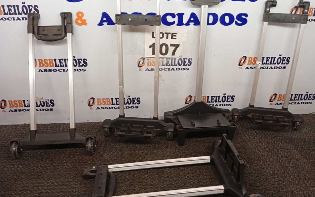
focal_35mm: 29
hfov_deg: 64.6
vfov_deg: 43.1
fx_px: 249
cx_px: 159
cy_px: 100
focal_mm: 3.98
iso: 298
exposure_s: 1/30
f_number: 1.8
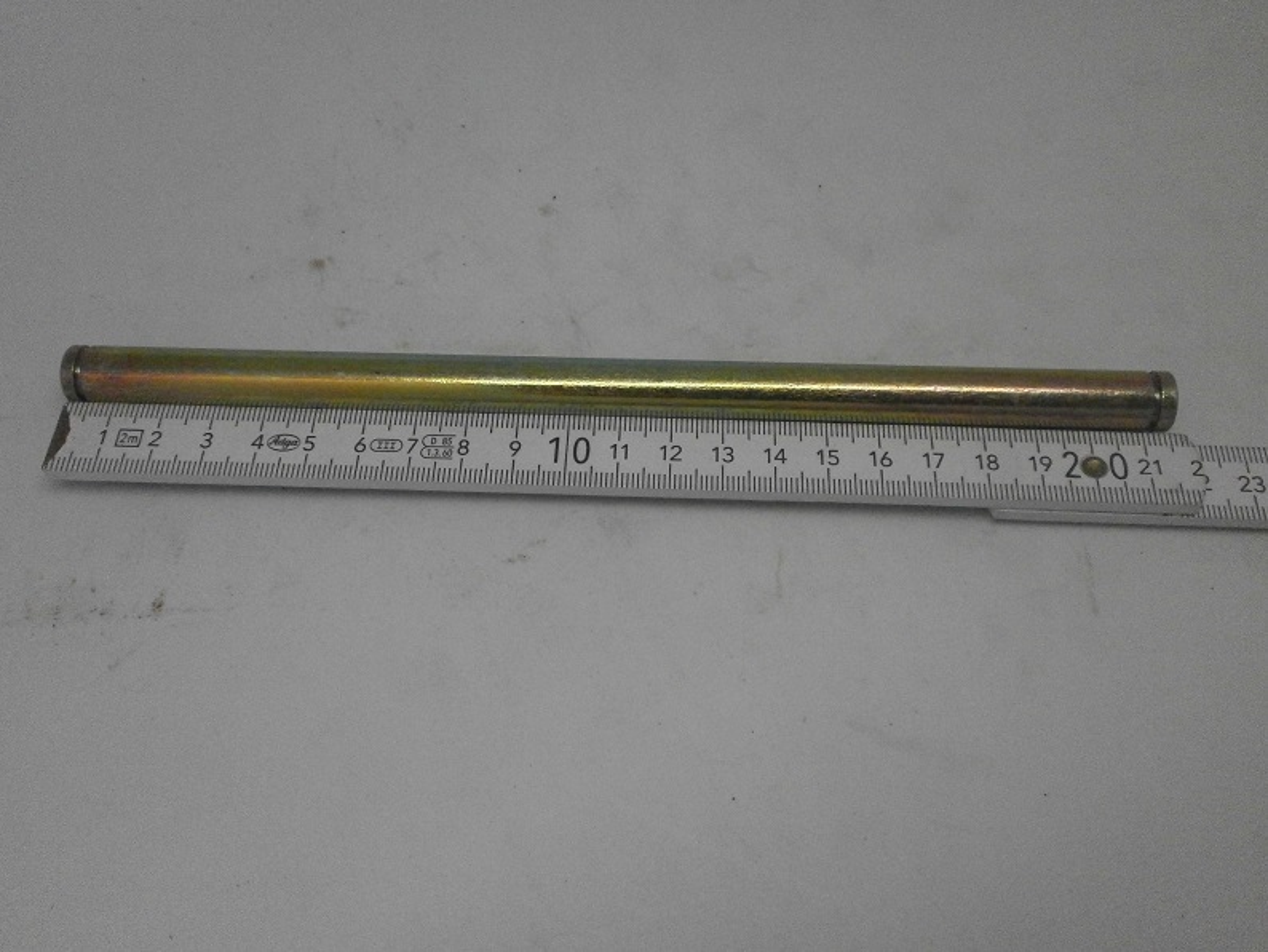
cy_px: 476
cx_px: 634
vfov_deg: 44.2
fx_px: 1173
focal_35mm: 32
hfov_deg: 56.8
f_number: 3.1
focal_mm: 5.8
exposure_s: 1/1000
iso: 800
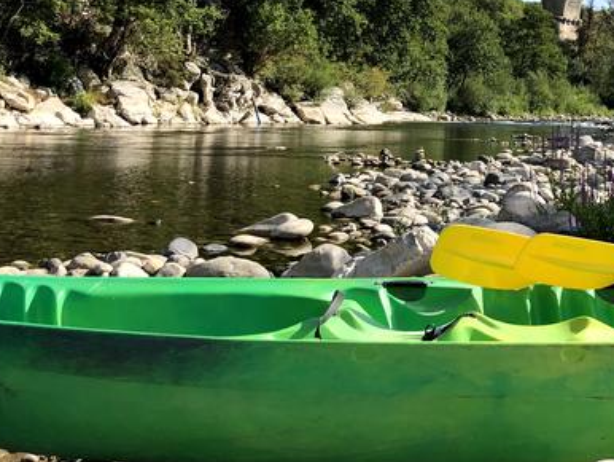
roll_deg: -2.5
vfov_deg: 24.5
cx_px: 509
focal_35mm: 58
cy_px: 38
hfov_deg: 32.1
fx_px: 1029
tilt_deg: +4.8
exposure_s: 1/1845
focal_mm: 4
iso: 20
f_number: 1.8
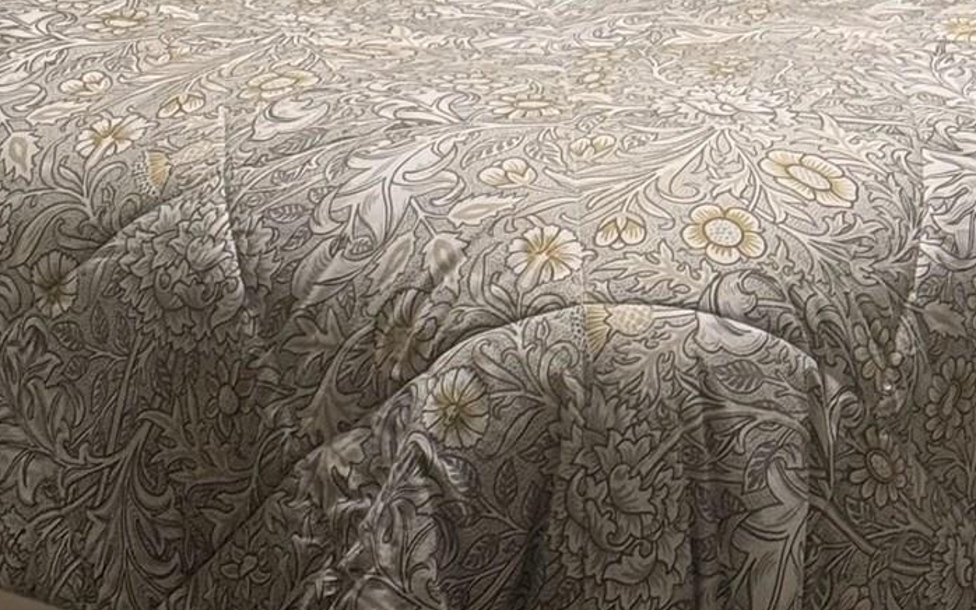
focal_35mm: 168
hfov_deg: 12.4
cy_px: -477
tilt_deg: -6.4
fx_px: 4468
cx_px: 863
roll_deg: -1.8
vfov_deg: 7.6
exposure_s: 1/60
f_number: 1.78
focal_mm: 6.76
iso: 250
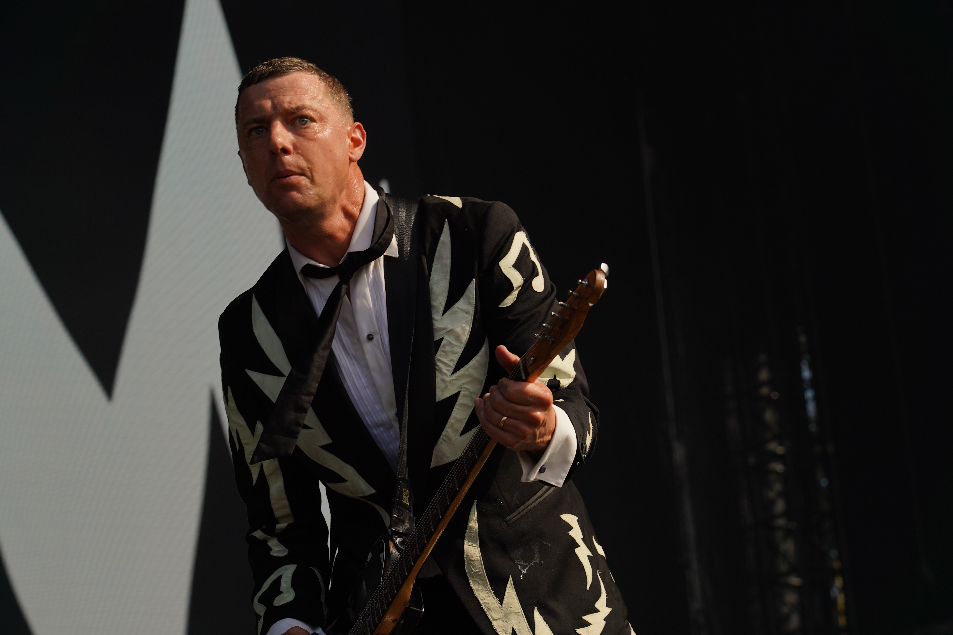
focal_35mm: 105
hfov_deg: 19.5
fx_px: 2779
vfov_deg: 13.0
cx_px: 476
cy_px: 318
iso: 100
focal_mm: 105
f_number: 7.1
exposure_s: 1/400
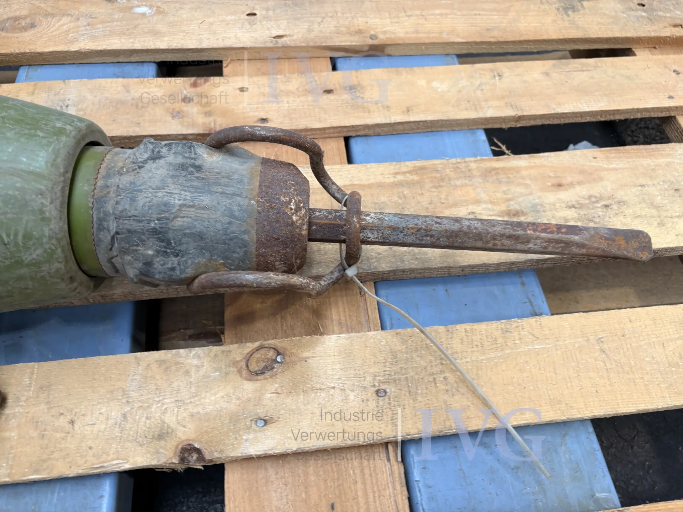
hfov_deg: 67.3
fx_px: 513
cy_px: 256
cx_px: 342
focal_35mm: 26
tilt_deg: -57.4
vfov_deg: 53.1
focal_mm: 5.96
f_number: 1.6
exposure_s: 1/50
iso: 80
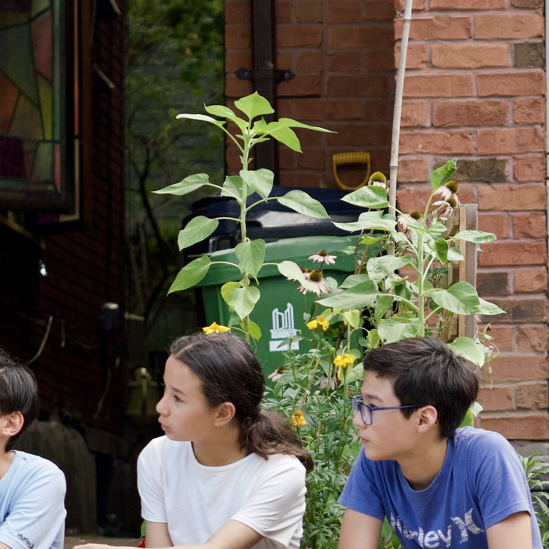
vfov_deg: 10.2
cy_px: 452
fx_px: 3068
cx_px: -66
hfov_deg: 10.1
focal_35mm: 171
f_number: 4
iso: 500
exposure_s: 1/160
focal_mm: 77
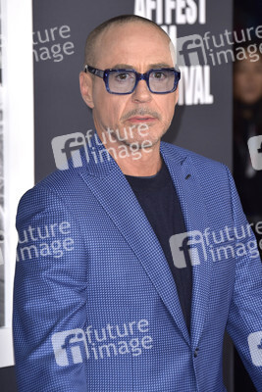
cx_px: 131
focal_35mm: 200
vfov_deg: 10.3
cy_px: 196
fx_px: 2181
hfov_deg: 6.9
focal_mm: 200
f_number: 6.3
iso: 1250
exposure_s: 1/200
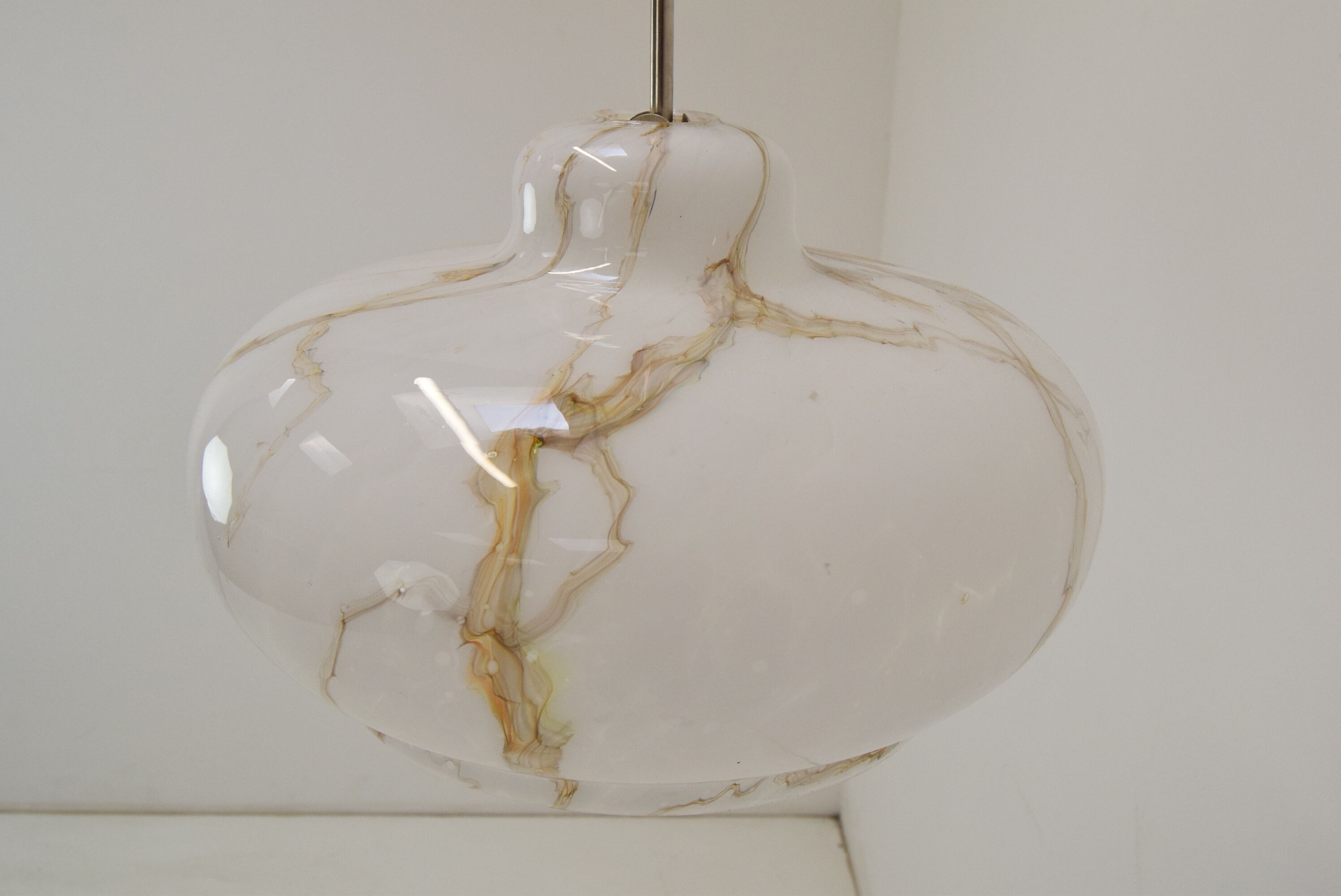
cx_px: 670
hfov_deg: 53.1
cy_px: 448
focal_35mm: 36
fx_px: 1342
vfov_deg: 36.9
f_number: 9
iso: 1600
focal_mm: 24
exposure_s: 1/320
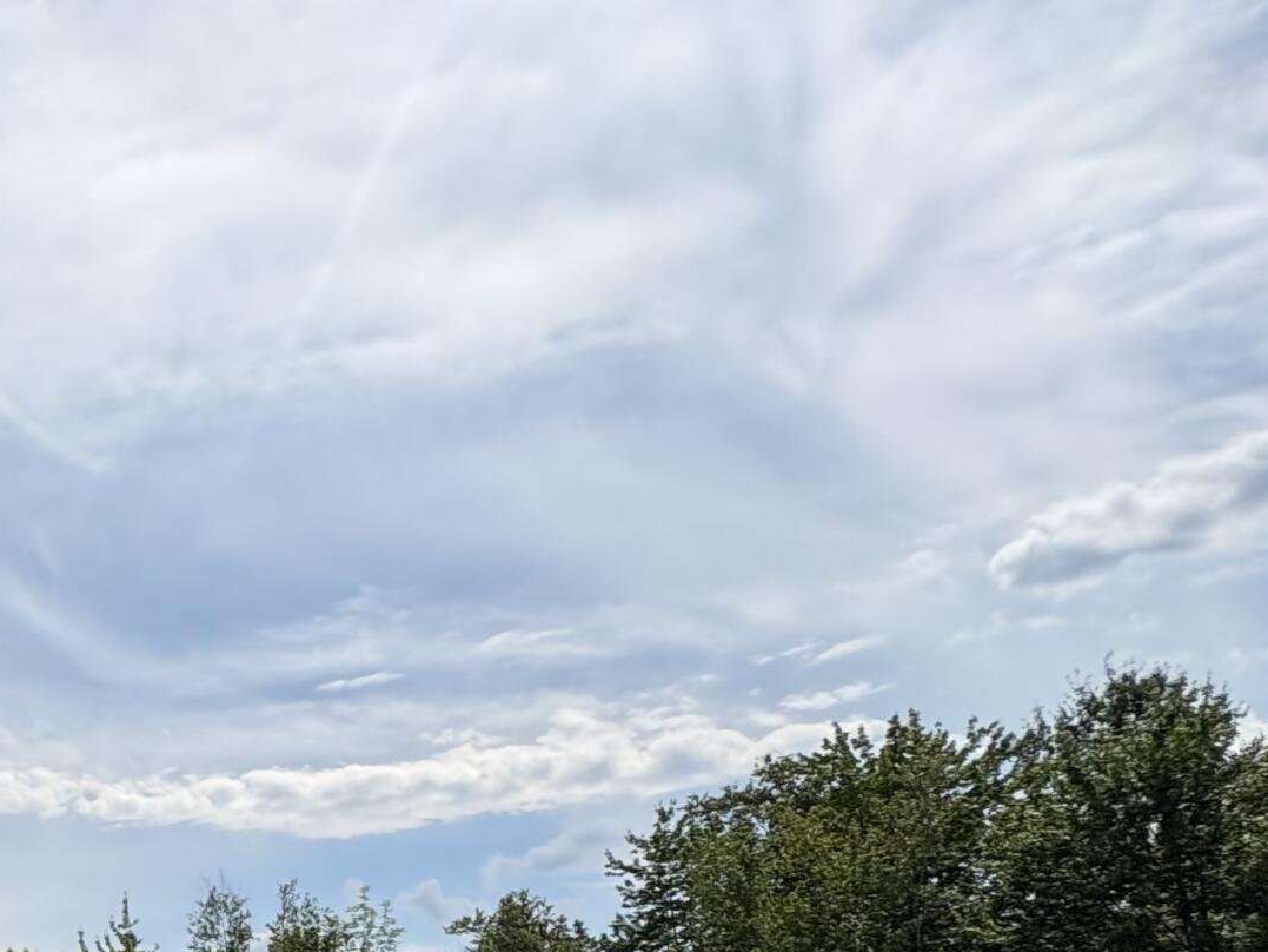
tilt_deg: +5.1
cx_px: -445
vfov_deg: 32.2
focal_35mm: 39
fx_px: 1429
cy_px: 1062
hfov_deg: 32.9
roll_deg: +0.4
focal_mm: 2.22
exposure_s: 1/3906
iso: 50
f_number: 2.2
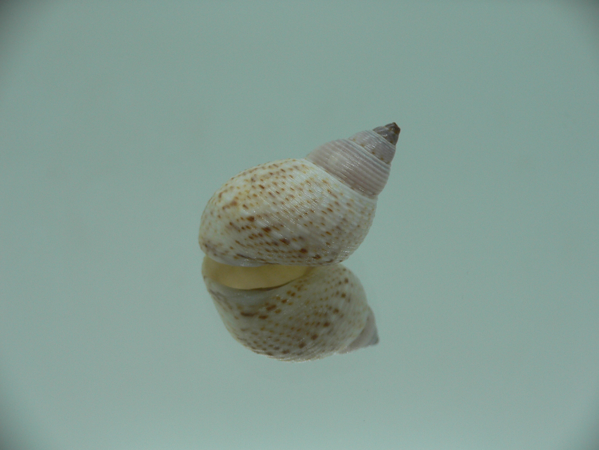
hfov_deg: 52.6
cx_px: 300
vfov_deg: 40.7
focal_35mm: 35
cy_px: 225
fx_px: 606
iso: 80
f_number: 2.8
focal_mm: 4.6
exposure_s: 1/60
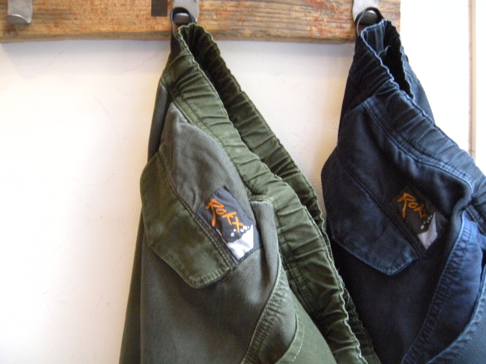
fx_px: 491
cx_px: 243
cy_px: 182
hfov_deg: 52.6
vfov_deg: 40.7
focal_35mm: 35
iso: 400
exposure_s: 1/29.4
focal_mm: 5.9
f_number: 3.8
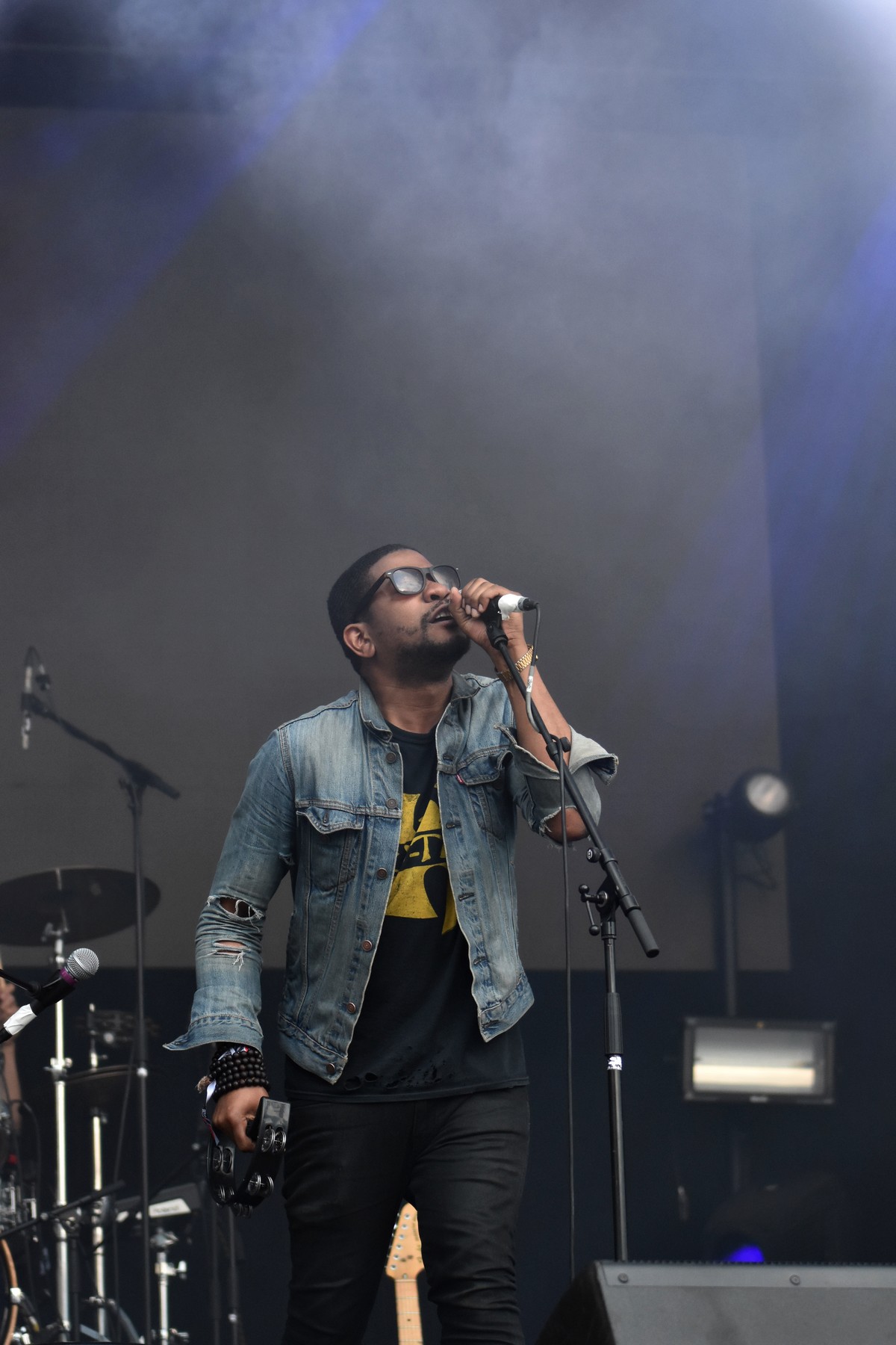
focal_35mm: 105
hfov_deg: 13.0
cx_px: 448
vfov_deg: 19.5
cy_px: 672
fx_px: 3920
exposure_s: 1/2000
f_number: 2.8
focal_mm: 70
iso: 1250
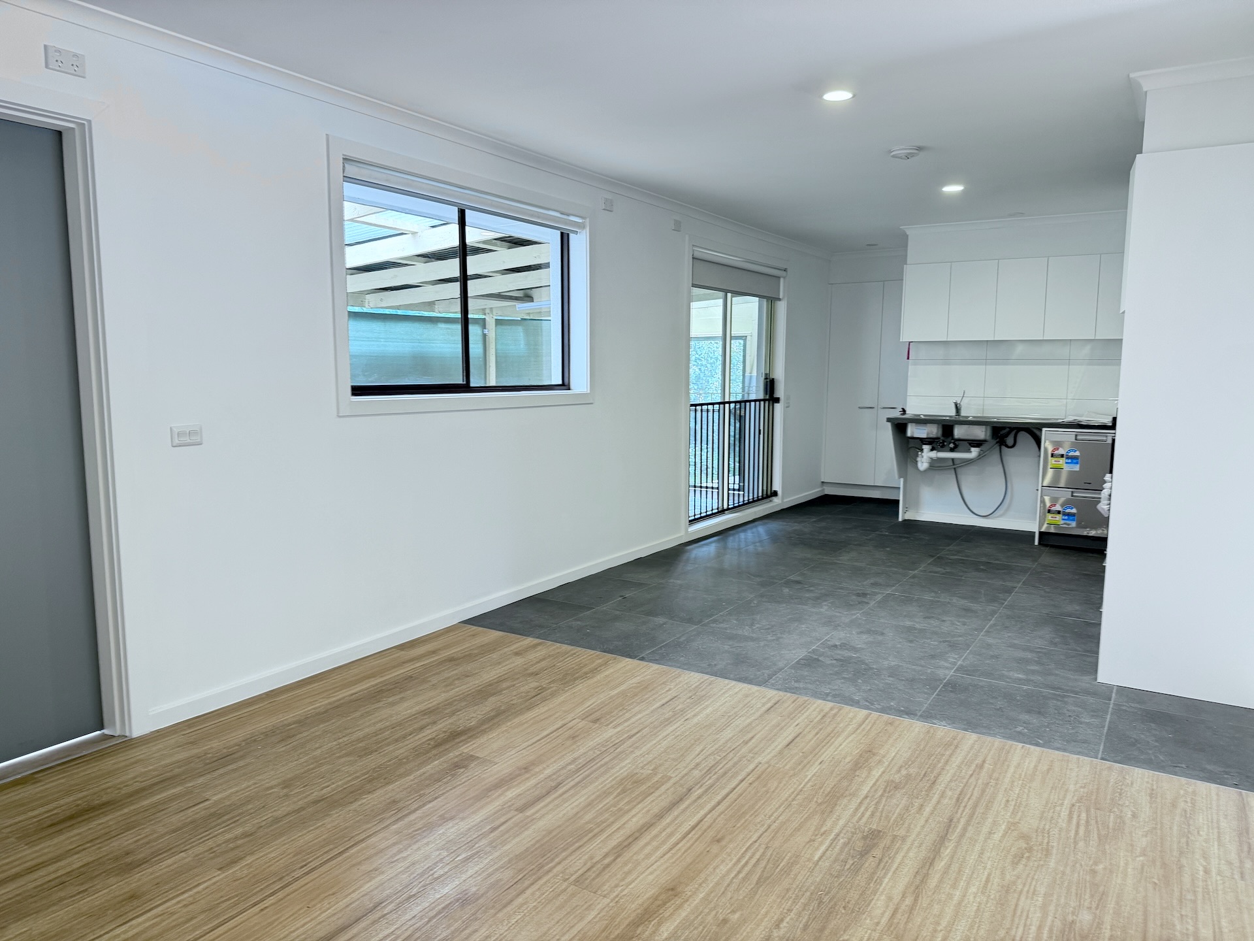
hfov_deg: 71.6
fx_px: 869
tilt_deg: -6.8
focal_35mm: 24
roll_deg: -1.5
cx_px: 627
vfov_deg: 56.8
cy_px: 470
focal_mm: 6.76
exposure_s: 1/50
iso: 250
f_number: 1.78
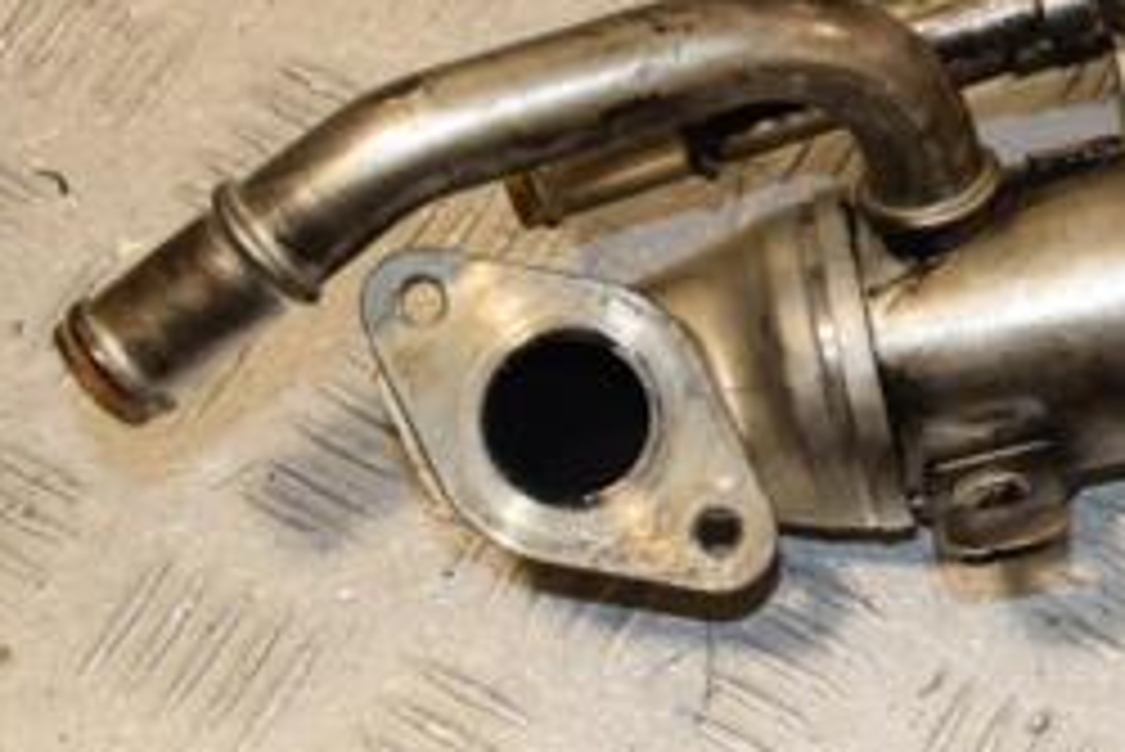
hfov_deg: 18.4
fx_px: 3377
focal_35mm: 108
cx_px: 1156
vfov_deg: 12.6
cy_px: 135
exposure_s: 1/200
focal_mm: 30
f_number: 6.3
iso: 800
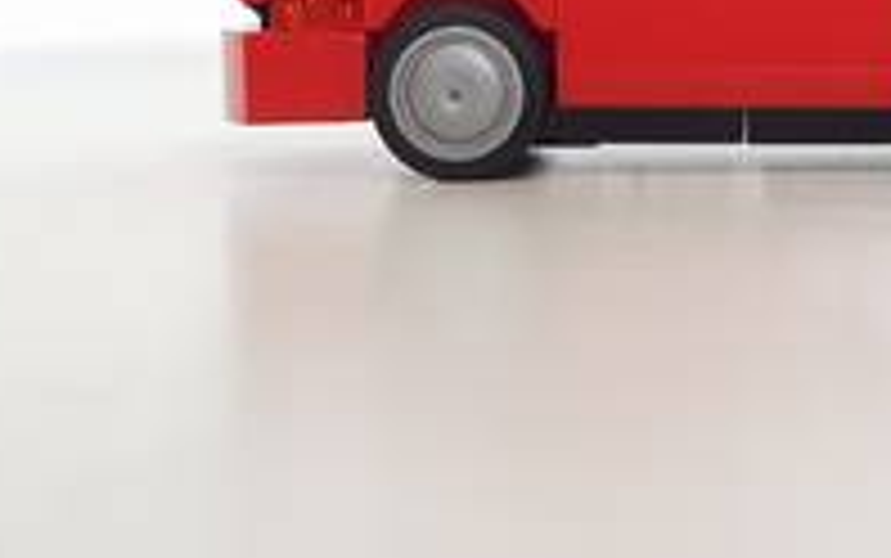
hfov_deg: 38.4
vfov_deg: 24.8
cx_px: 742
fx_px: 1215
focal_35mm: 50
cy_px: 14
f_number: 1.7
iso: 100
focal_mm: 4.3
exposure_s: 1/50
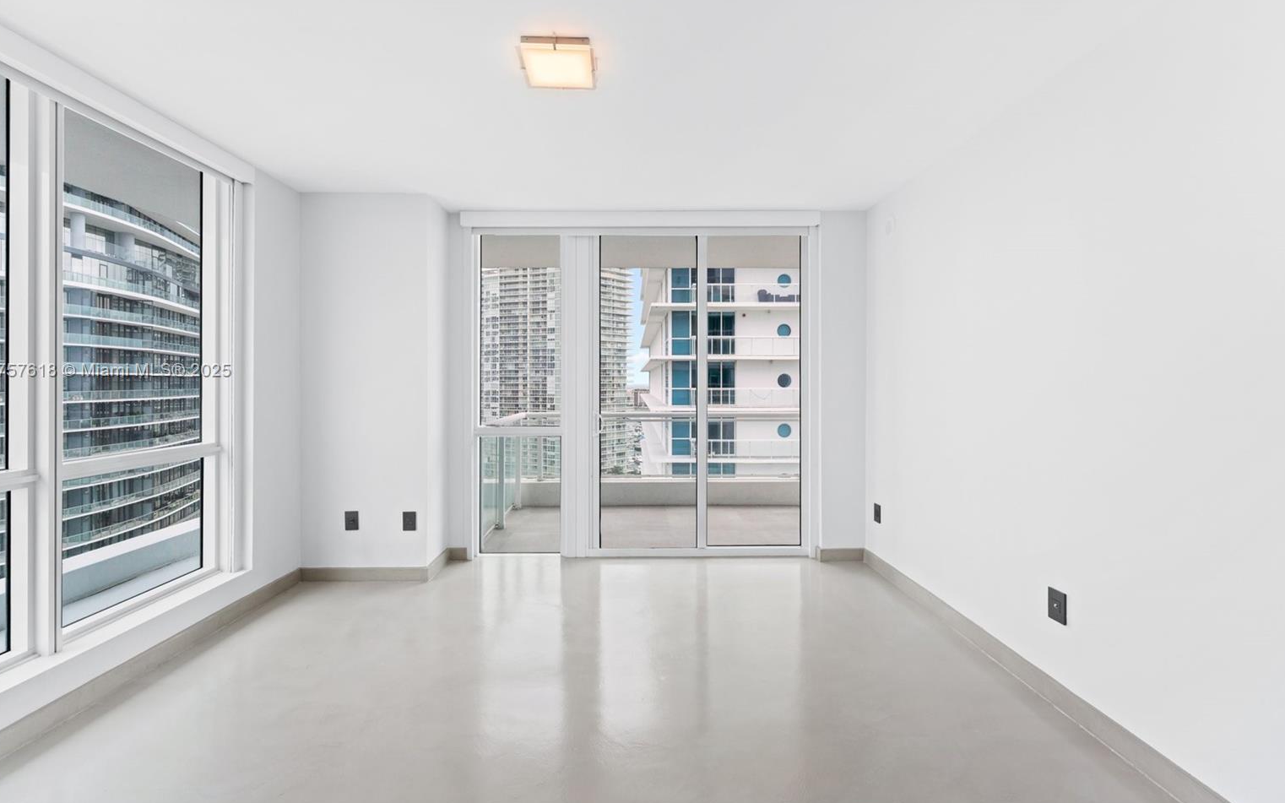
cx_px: 636
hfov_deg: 101.5
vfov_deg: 74.7
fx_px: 525
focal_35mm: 15
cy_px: 372
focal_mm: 14
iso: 200
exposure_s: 1/15
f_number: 8
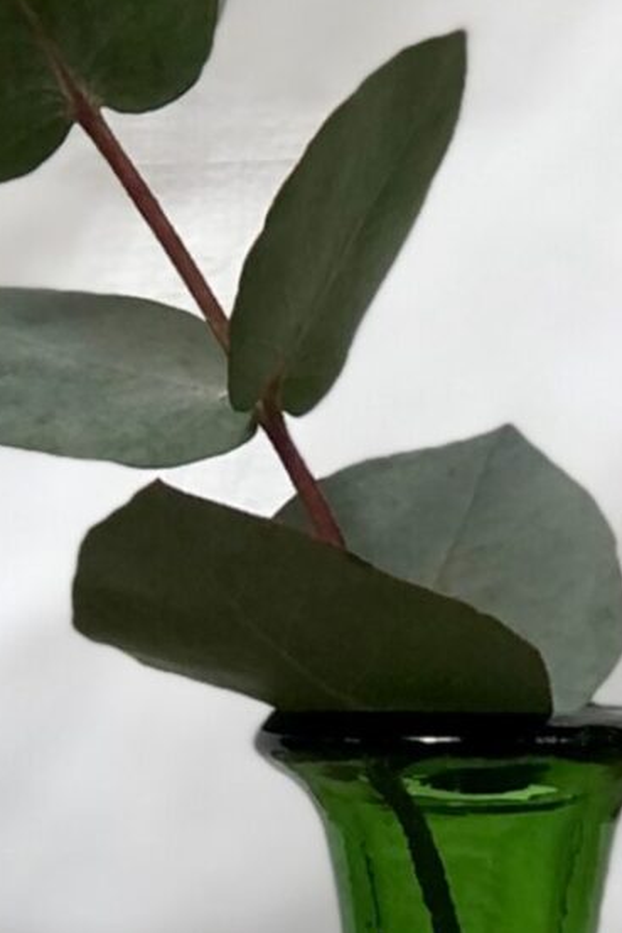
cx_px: 393
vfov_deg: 7.5
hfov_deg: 5.0
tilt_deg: -1.9
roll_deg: +0.3
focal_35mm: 274
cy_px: 712
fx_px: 7105
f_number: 2.8
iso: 20
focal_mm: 6.6
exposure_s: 1/40
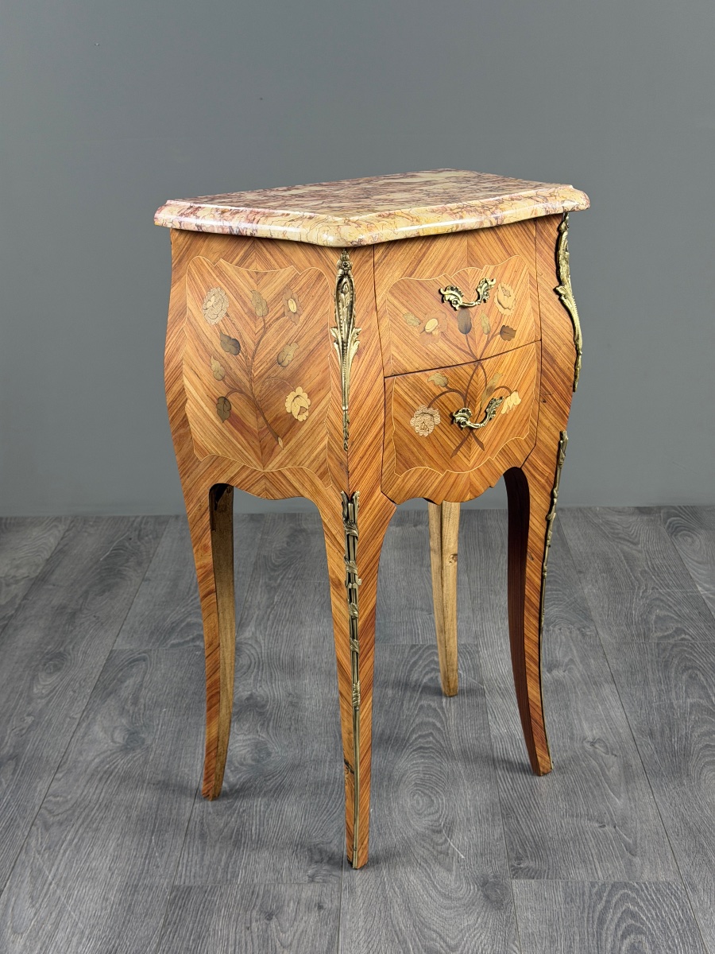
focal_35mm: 48
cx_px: 358
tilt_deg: -19.4
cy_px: 477
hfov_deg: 30.3
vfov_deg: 39.7
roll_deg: +0.1
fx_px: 1322
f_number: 1.78
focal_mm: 6.76
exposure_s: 1/50
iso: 64
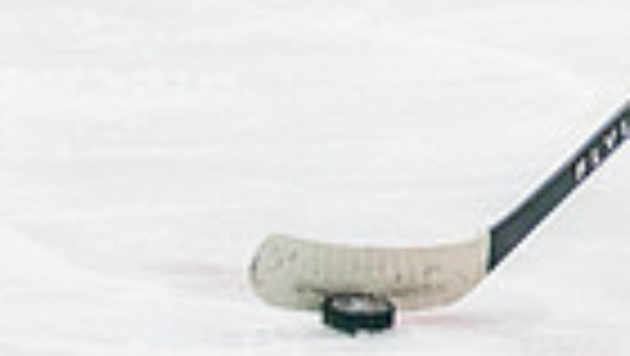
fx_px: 7857
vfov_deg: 2.6
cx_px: 1054
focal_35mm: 470
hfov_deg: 4.6
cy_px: -508
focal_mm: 80
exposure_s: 1/640
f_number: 2.8
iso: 1600
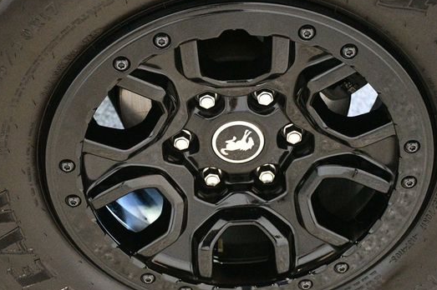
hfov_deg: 24.8
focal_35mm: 82
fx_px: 995
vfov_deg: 16.6
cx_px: 221
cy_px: 139
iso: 10000
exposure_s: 1/60
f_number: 4.5
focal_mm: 45
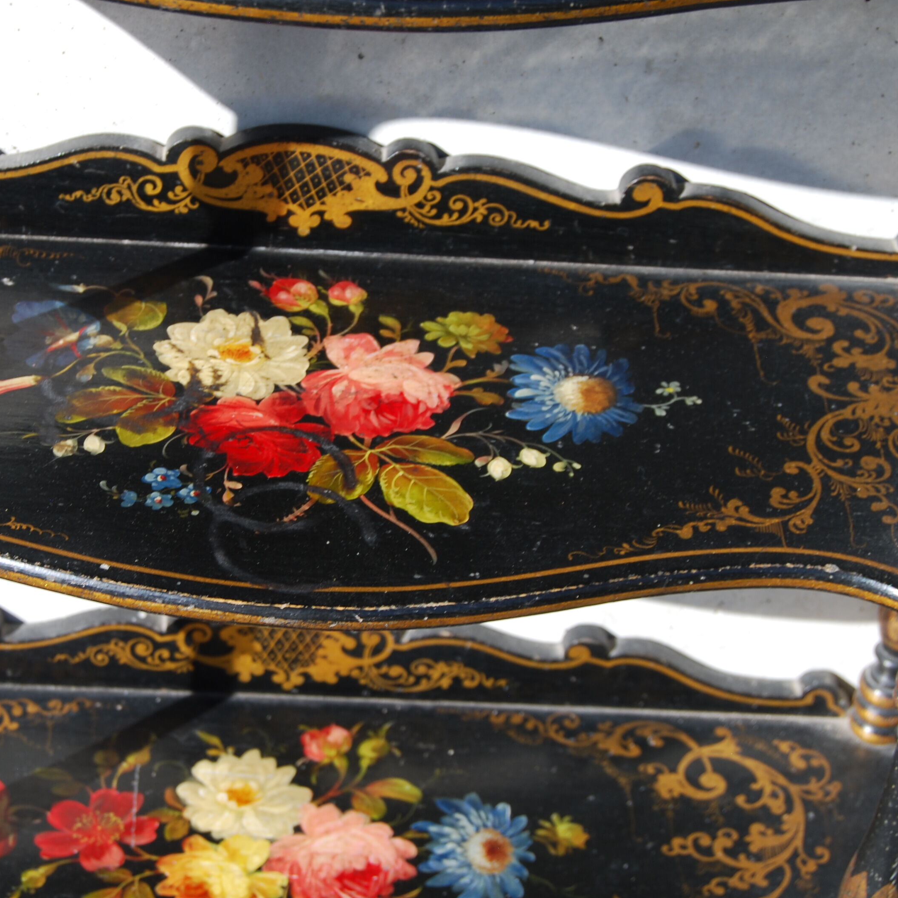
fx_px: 2400
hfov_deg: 21.1
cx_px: 293
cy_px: 405
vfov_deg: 21.2
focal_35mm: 82
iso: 100
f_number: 6.3
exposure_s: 1/160
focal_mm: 35
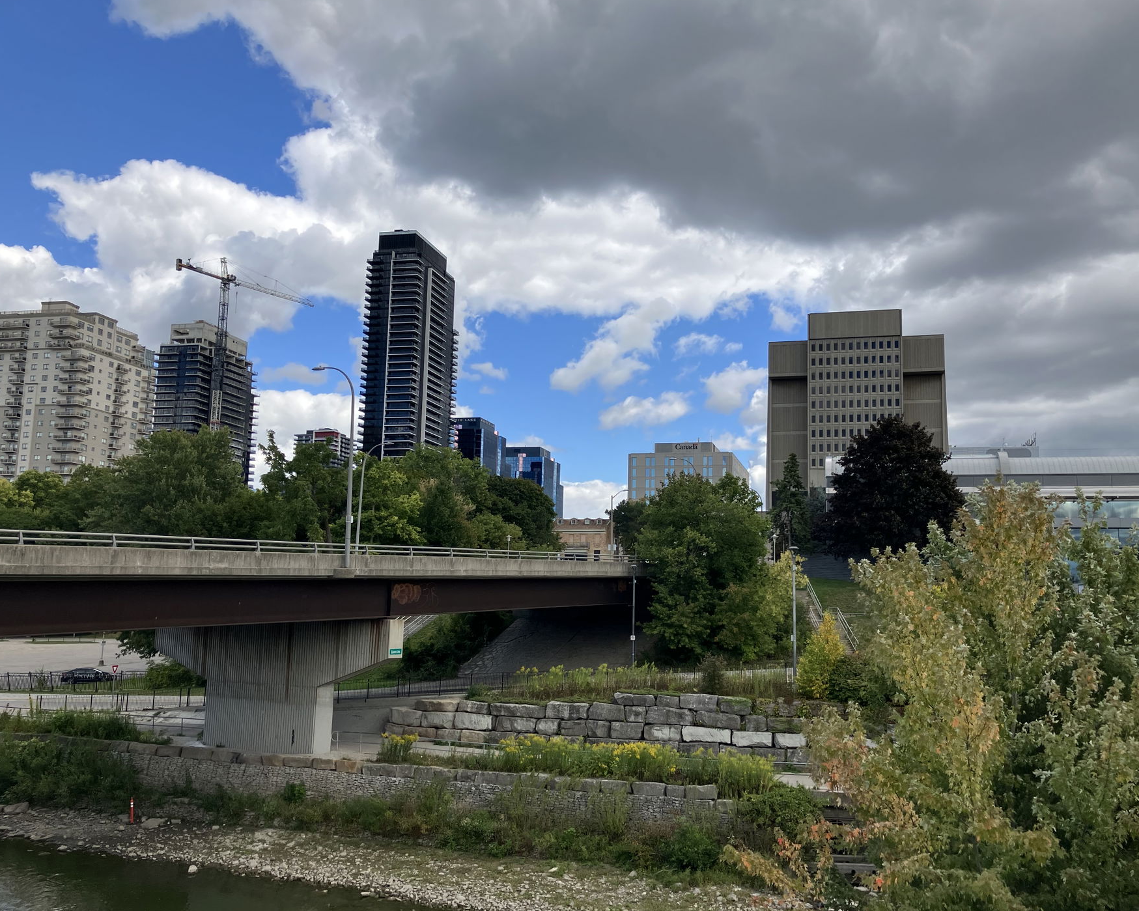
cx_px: 619
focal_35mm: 30
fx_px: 1011
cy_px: 460
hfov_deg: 58.7
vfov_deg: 48.5
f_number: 1.8
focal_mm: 3.99
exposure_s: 1/1621
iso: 32
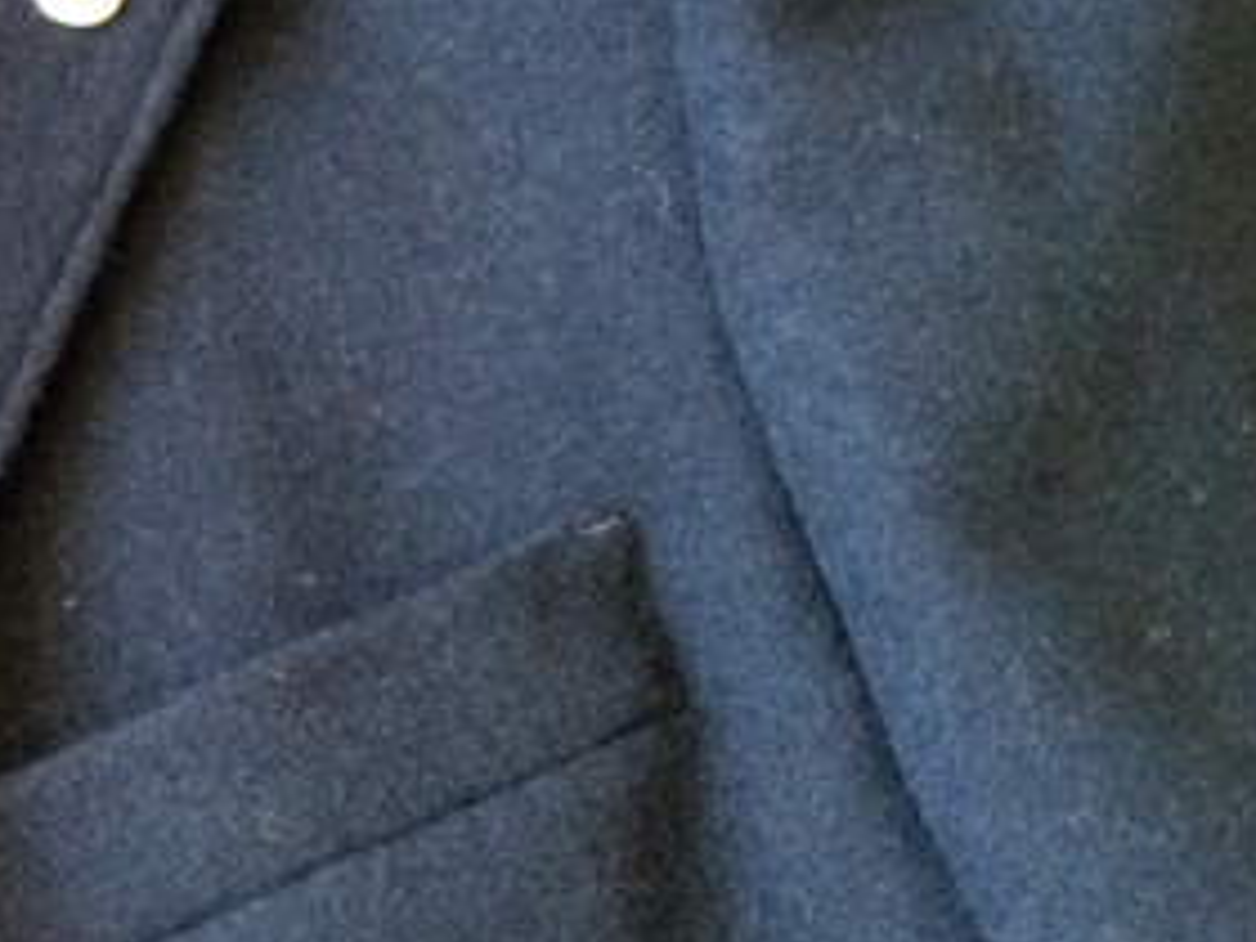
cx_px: -588
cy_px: 242
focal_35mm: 106
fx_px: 3846
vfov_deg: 13.9
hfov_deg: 16.9
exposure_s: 1/30
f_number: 2.2
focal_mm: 4.15
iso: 200
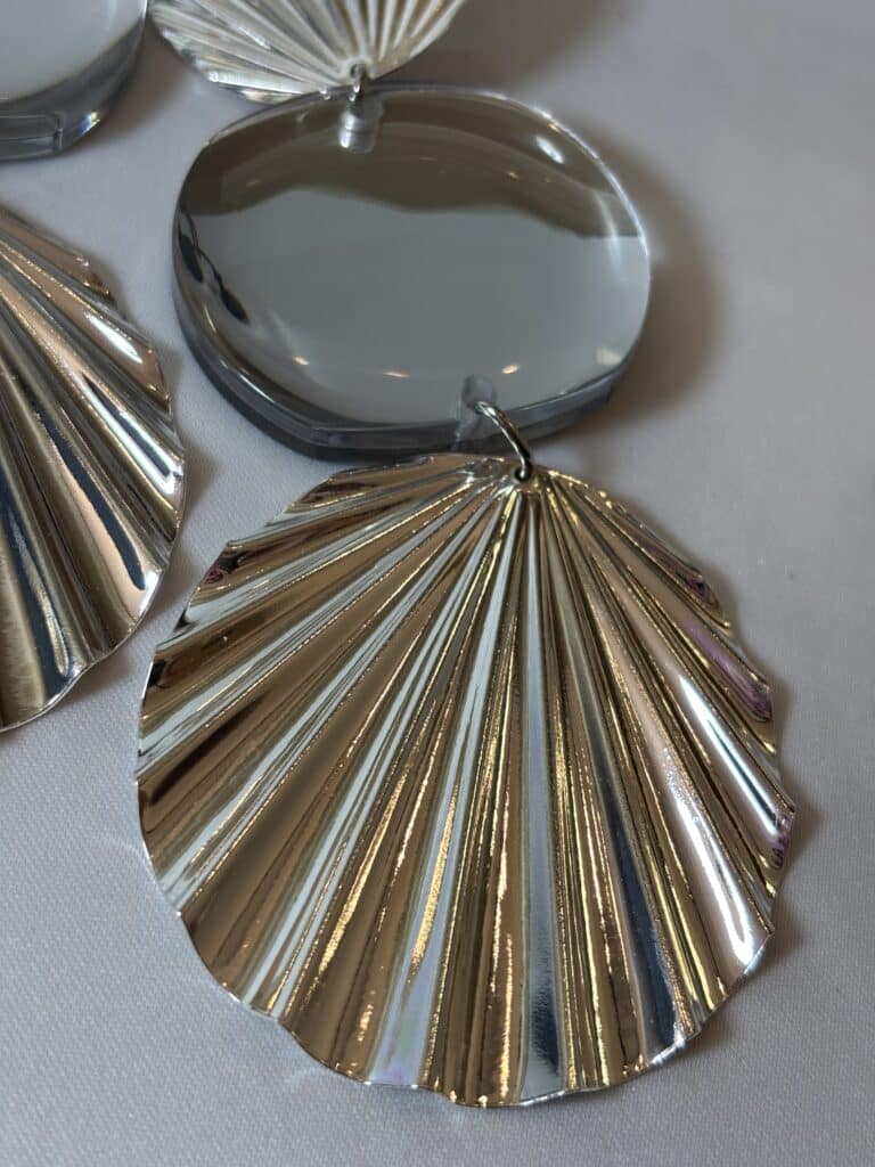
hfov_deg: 28.0
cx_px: 438
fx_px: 1753
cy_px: 584
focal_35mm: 52
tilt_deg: -58.4
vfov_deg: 36.8
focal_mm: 5.96
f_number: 1.6
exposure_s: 1/114
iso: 25
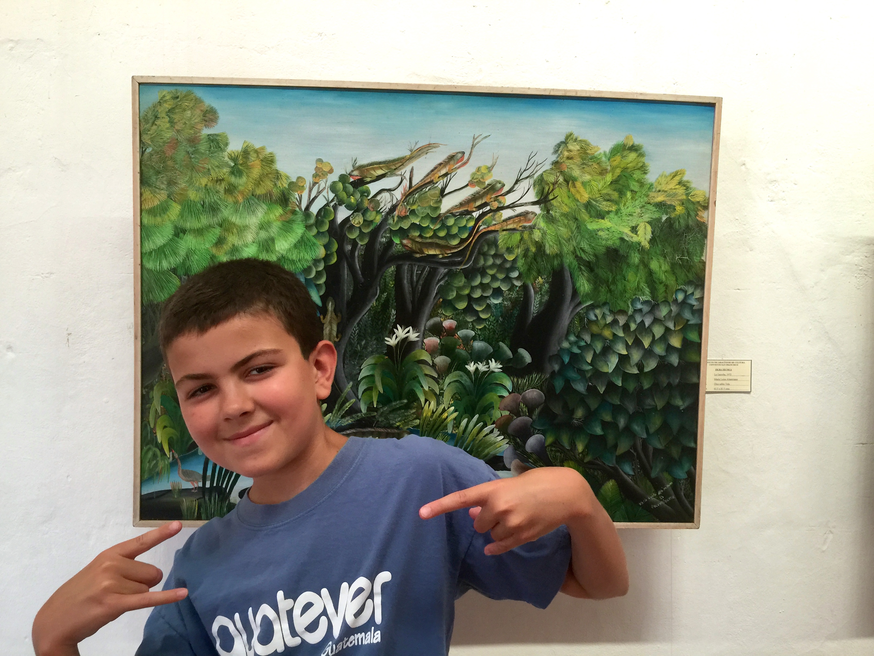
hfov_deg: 61.7
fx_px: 732
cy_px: 328
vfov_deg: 48.2
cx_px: 437
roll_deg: -1.7
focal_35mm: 29
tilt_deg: -4.2
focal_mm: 4.15
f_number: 2.2
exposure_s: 1/15
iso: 50
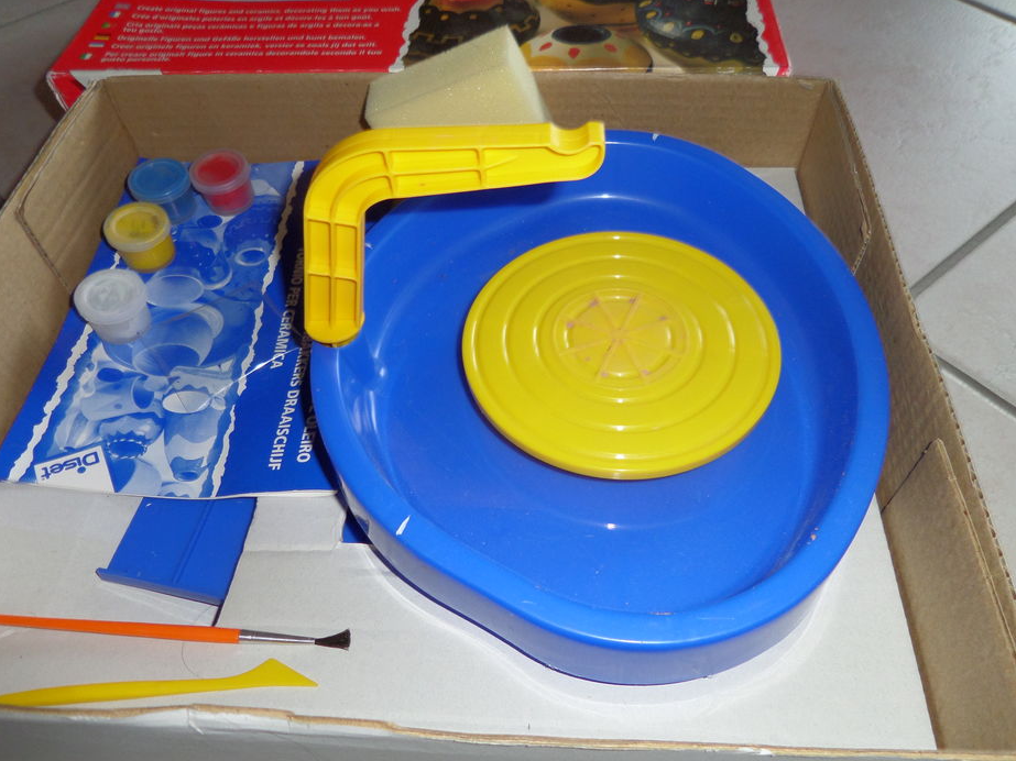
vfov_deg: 53.0
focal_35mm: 26
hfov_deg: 67.3
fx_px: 763
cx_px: 511
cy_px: 390
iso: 100
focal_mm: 4.3
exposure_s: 1/20
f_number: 3.1
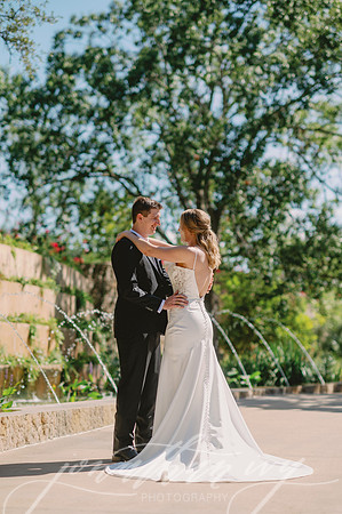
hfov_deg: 16.0
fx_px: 1214
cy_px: 257
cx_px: 171
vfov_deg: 23.9
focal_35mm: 85
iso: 64
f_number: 2.2
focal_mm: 85
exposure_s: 1/3200
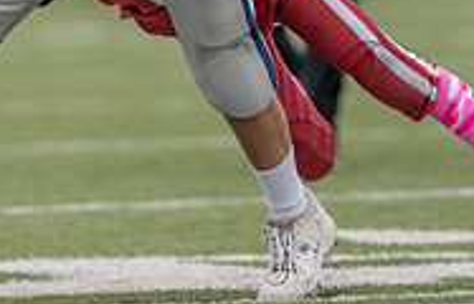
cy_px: -122
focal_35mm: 776
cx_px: 107
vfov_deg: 1.7
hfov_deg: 2.7
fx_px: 10100
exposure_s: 1/1250
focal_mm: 200
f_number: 2.8
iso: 200
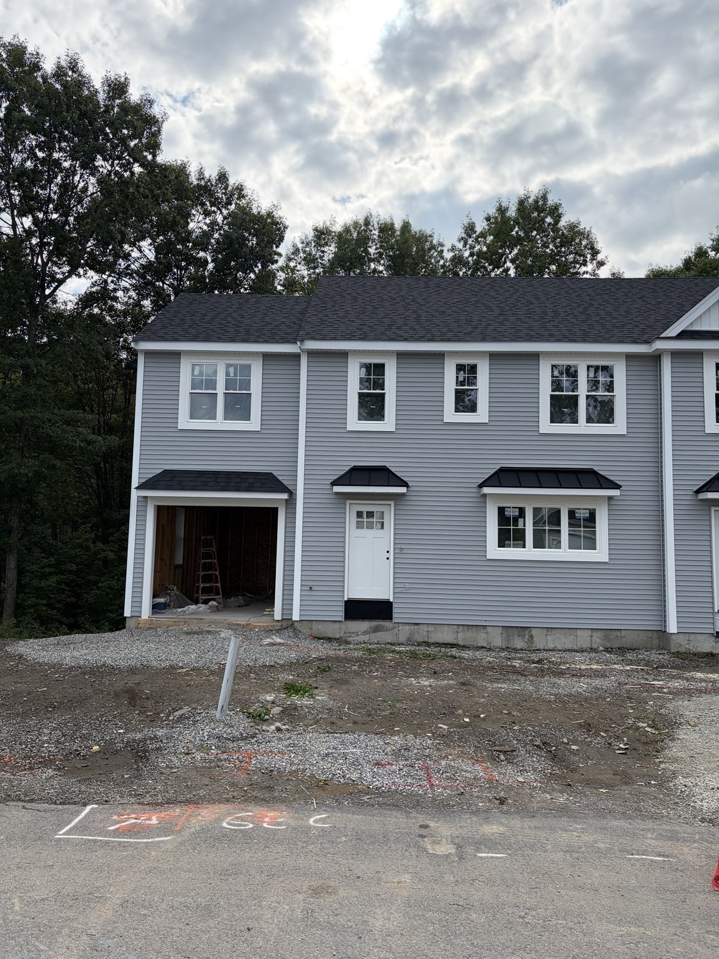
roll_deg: -1.9
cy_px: 480
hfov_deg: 53.1
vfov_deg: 67.3
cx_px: 360
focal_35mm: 26
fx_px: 720
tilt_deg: +6.2
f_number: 1.6
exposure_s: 1/3623
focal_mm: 5.96
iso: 64
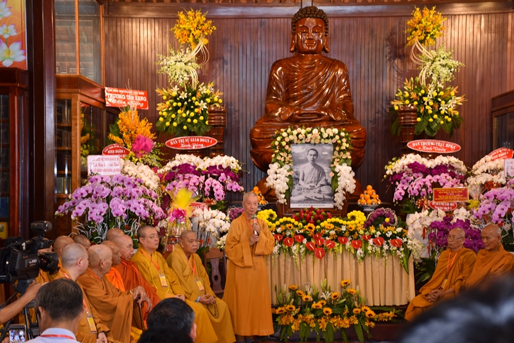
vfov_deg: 21.6
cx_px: 257
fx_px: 899
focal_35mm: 63
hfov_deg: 31.9
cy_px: 172
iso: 160
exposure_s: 1/15
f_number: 4.5
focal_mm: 42
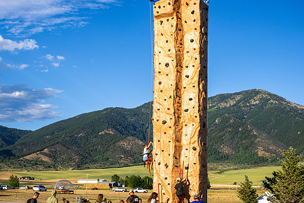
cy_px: 123
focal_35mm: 53
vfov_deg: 25.5
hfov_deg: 37.4
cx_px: 130
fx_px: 448
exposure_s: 1/2500
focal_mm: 40
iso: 400
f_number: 5.6
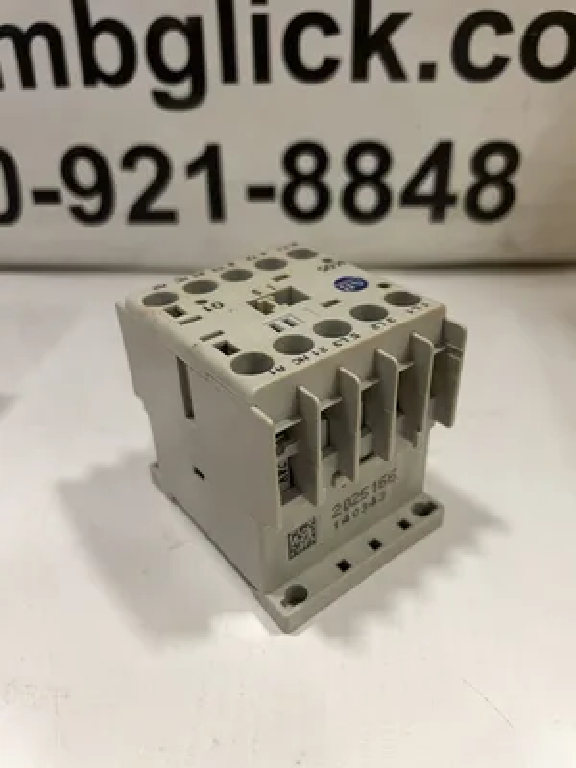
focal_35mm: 26
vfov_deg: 67.3
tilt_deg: -35.8
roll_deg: +2.3
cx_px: 288
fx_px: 577
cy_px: 384
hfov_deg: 53.1
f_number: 1.6
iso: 160
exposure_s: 1/60
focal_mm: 4.2
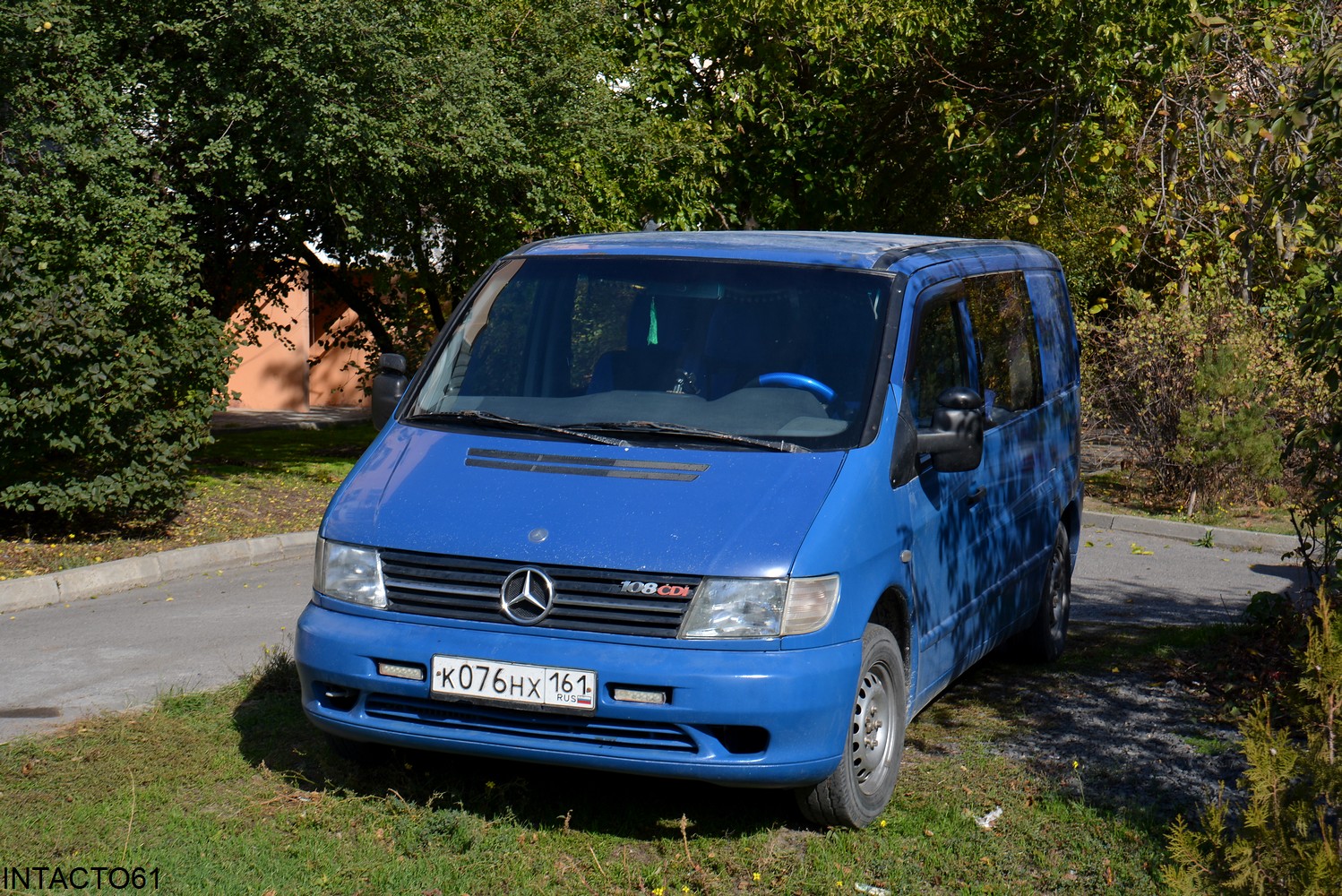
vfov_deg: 23.8
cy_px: 448
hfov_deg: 35.0
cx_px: 671
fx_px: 2126
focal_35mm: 57
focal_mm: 38
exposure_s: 1/250
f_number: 8
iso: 140
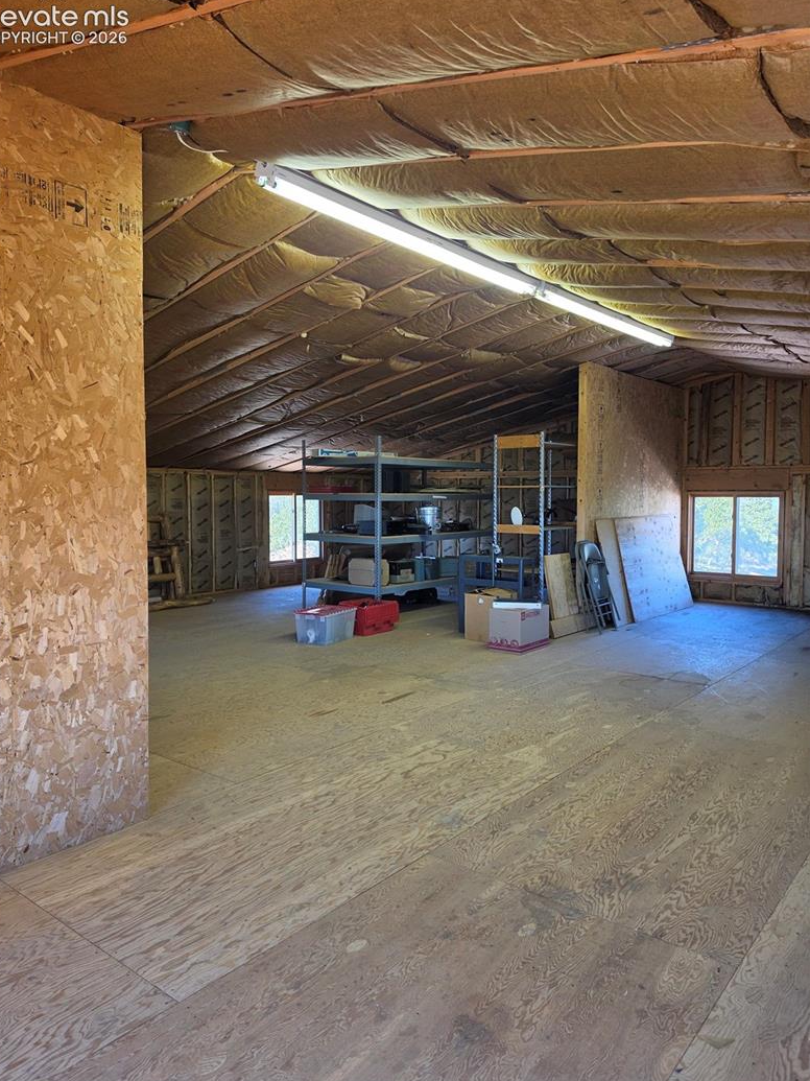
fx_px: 749
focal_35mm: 24
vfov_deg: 71.6
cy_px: 535
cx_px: 390
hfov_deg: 56.8
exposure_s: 1/120
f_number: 1.4
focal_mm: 6.5
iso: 32
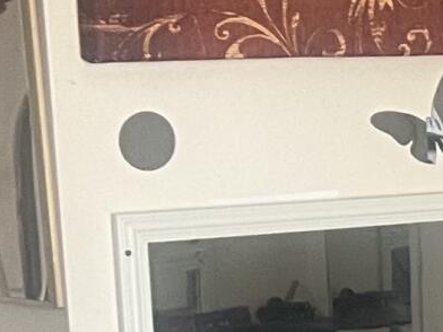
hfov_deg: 8.4
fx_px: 2547
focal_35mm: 199
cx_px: 1330
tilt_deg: -9.2
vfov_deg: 7.4
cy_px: 366
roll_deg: -0.1
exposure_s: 1/60
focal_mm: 5.7
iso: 200
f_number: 1.5
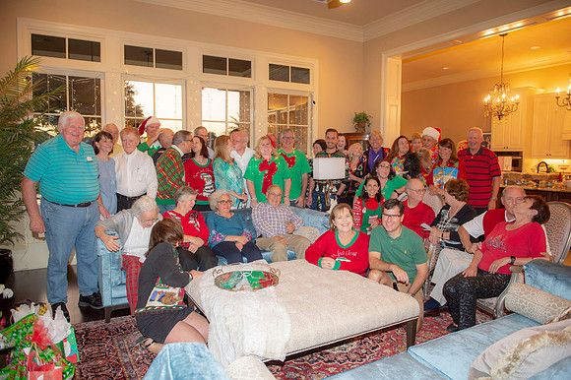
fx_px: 380
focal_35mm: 24
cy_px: 190
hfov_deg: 73.8
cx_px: 286
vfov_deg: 53.1
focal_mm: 24
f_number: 3.5
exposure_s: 1/60
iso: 800
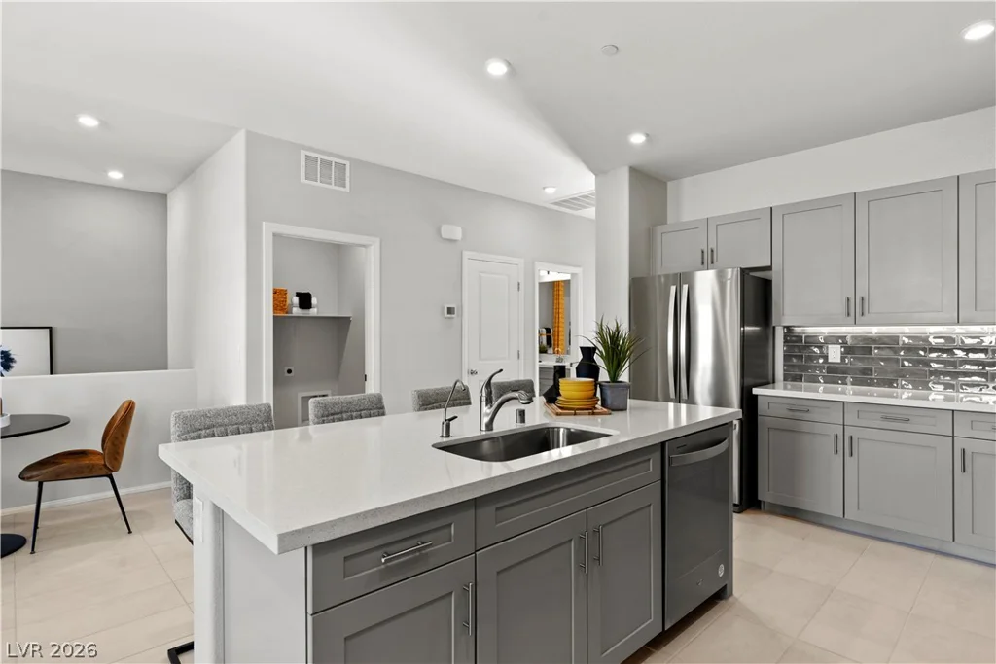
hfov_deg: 90.0
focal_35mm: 18
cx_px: 498
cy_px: 332
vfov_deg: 67.4
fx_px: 498
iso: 200
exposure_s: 1/5
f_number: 8
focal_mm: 18
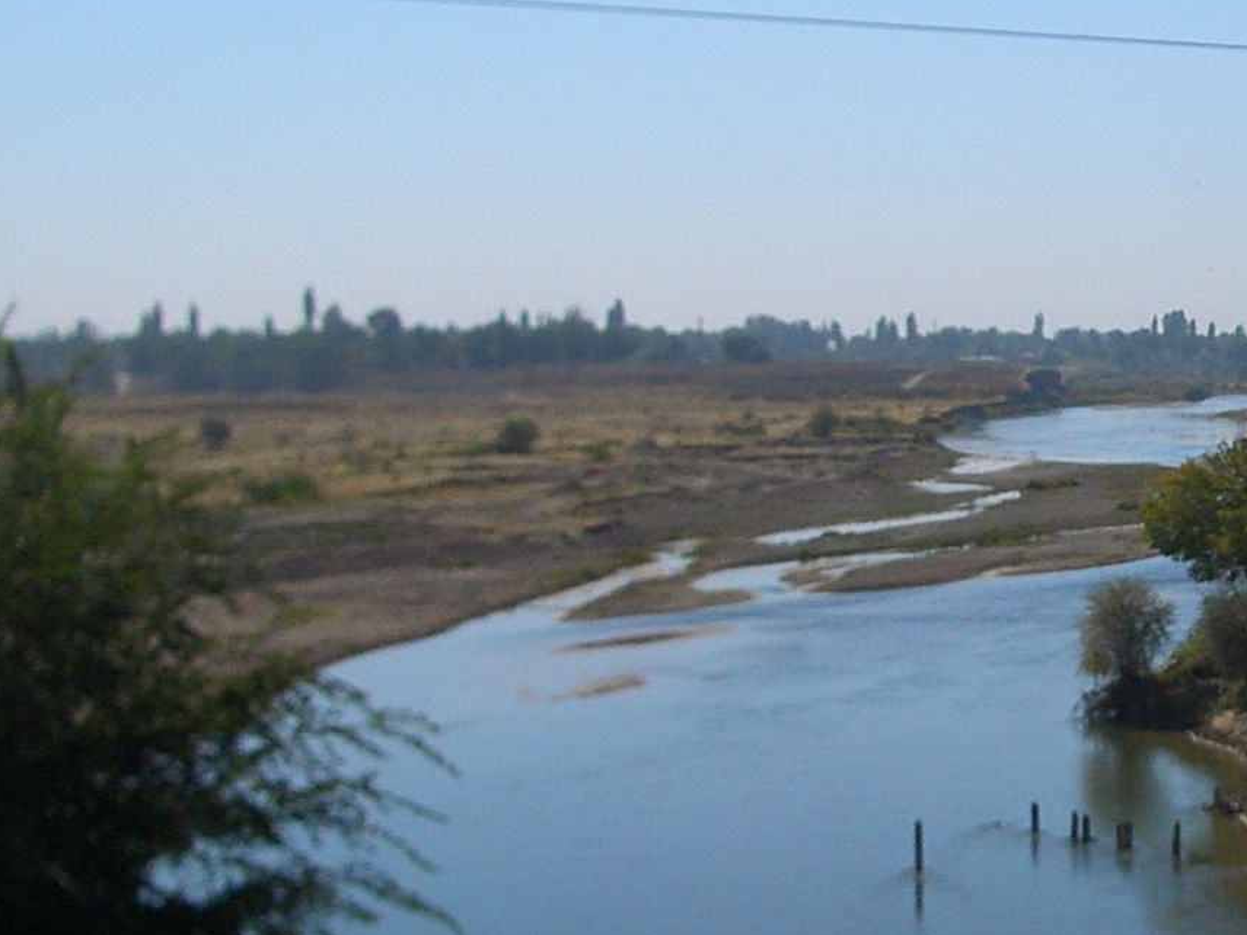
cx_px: 1158
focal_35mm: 92
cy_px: 523
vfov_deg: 16.1
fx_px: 3314
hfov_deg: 20.8
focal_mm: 6.8
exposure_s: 1/800
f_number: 4.6
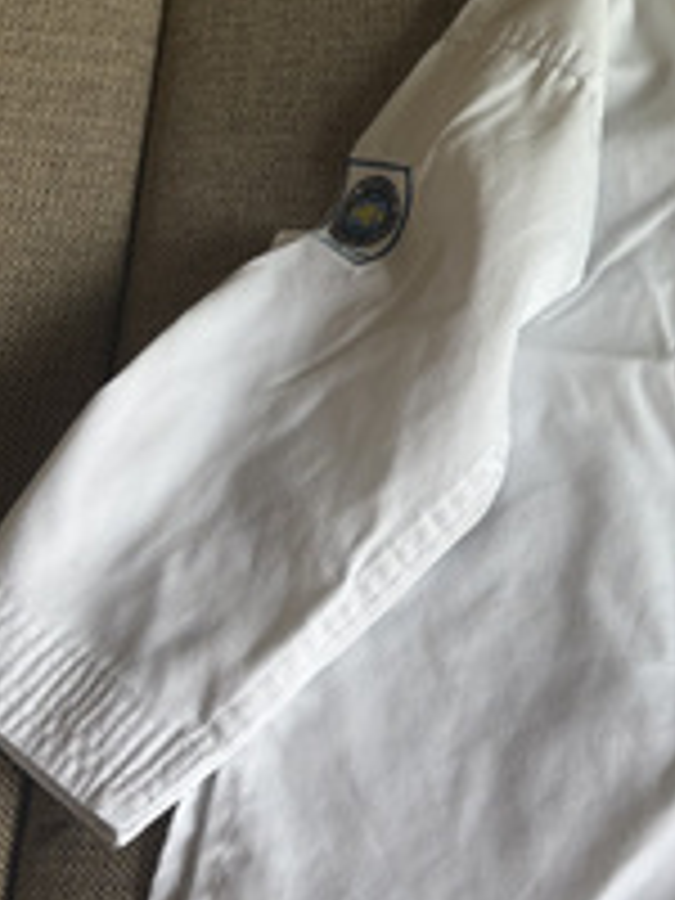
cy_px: 238
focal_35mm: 65
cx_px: 803
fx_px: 1690
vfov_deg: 29.4
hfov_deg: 21.1
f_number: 1.6
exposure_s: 1/121
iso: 50
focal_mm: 5.96
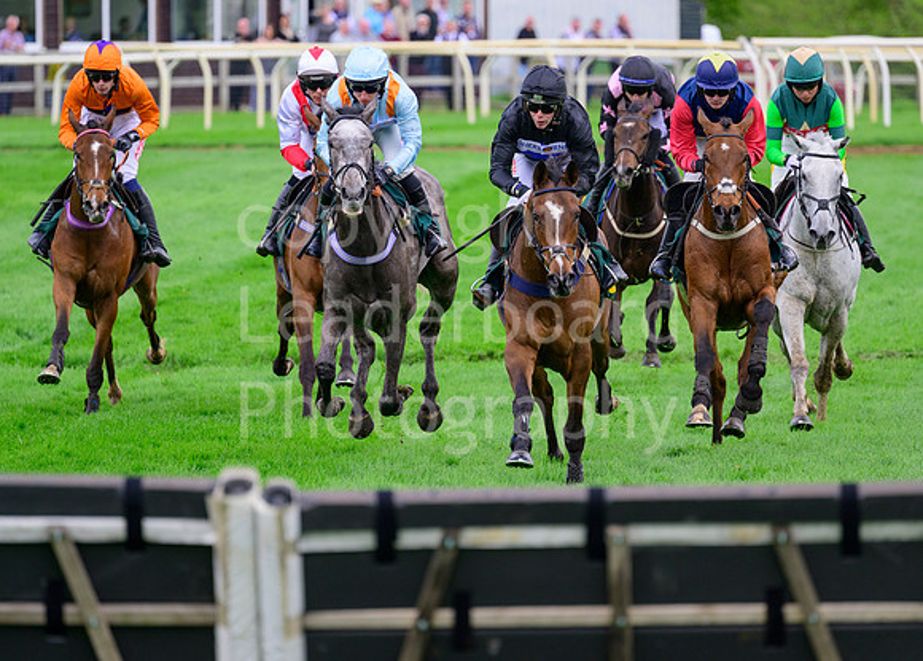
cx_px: 502
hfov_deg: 4.4
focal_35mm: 462
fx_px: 12108
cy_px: 357
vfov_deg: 3.1
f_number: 6.3
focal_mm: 400
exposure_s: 1/1250
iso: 1000
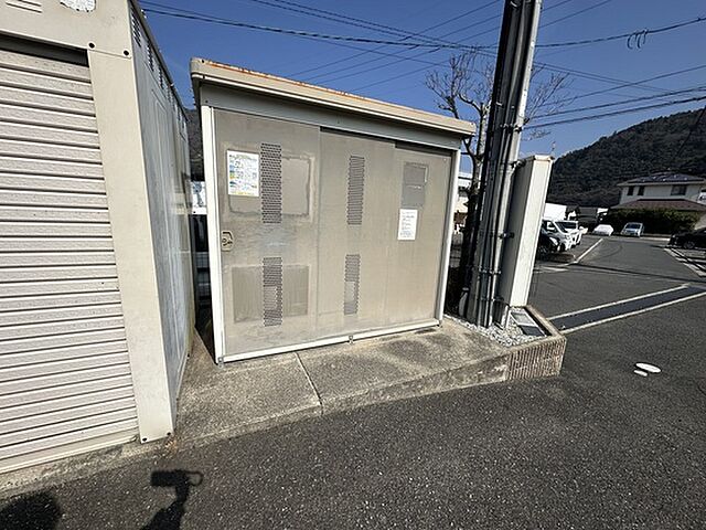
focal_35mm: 14
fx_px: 286
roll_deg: -3.1
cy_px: 265
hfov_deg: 102.1
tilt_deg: -11.1
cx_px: 353
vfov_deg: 85.7
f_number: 2.2
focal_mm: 2.22
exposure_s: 1/3401
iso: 50
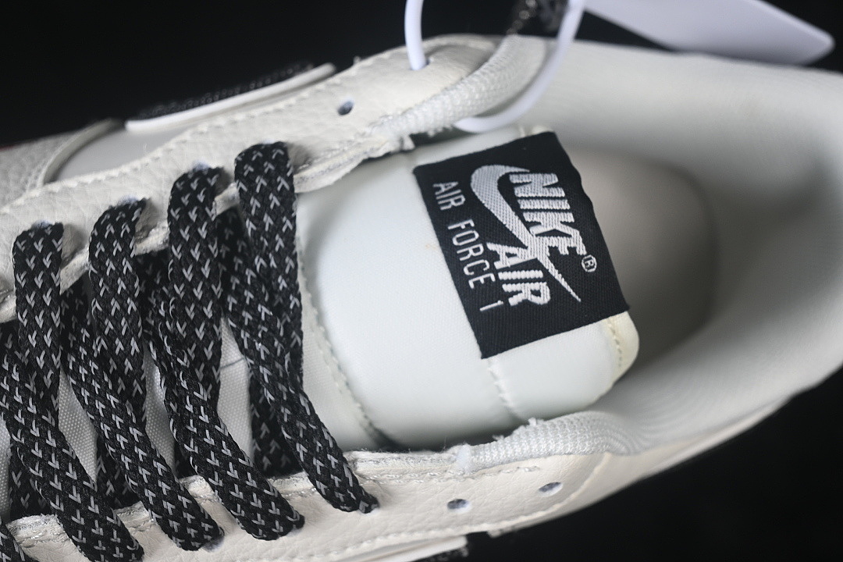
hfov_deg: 27.0
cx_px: 422
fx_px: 1756
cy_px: 281
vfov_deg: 18.2
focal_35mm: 75
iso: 160
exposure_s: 1/80
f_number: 7.1
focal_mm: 50
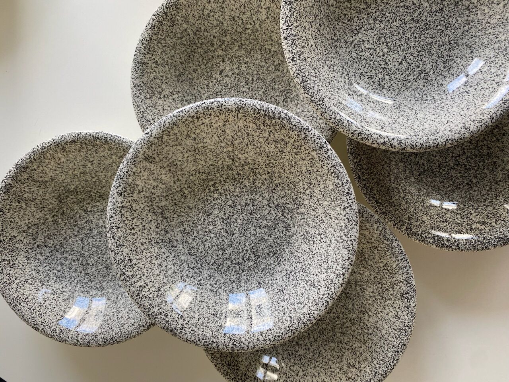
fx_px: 382
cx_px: 254
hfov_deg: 67.3
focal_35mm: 26
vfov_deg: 53.1
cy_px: 191
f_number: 1.8
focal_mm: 4.25
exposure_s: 1/121
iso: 100
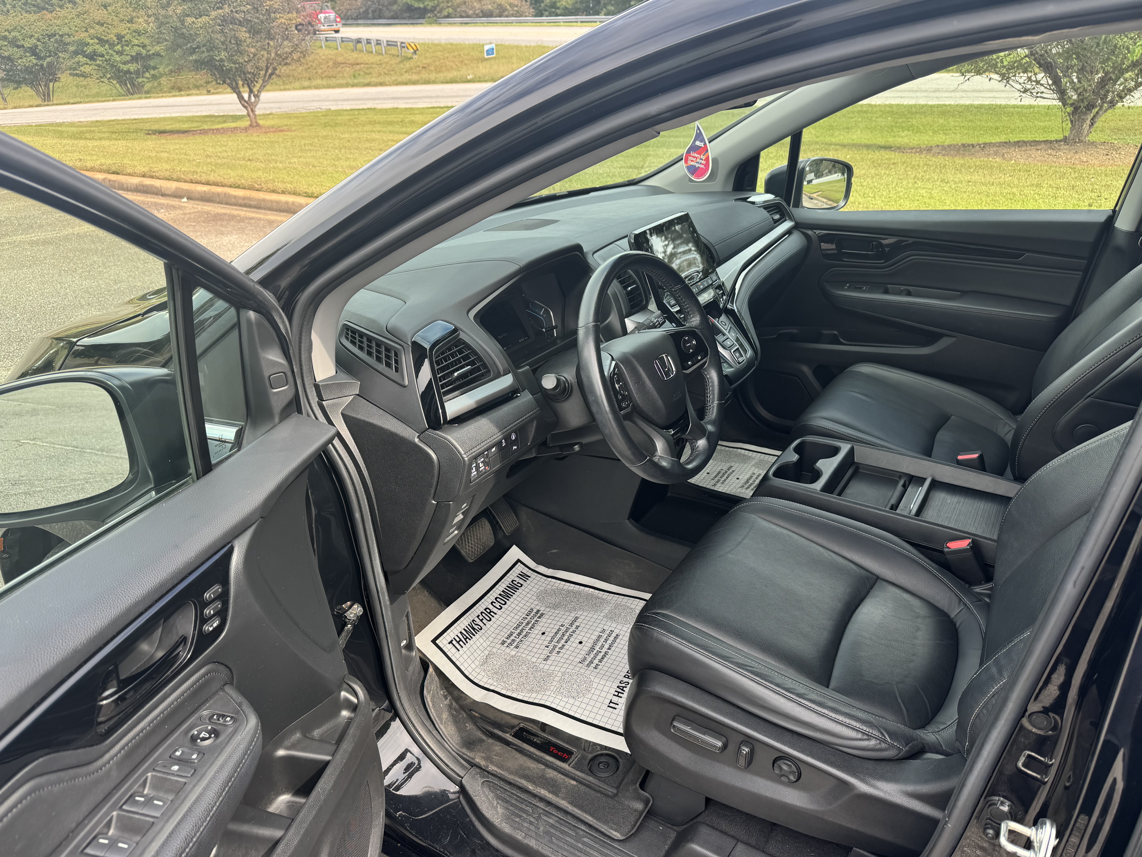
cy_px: 428
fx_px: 792
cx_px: 571
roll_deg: +4.2
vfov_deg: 56.8
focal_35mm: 24
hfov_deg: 71.6
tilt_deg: -26.9
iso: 80
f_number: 1.78
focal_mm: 6.76
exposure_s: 1/506
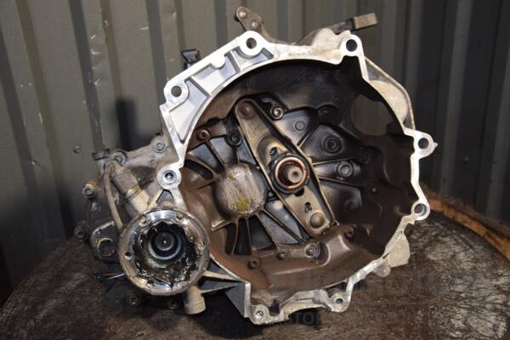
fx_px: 595
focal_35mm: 42
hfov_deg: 46.4
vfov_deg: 31.9
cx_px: 255
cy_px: 170
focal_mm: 28
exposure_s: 1/100
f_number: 5
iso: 800
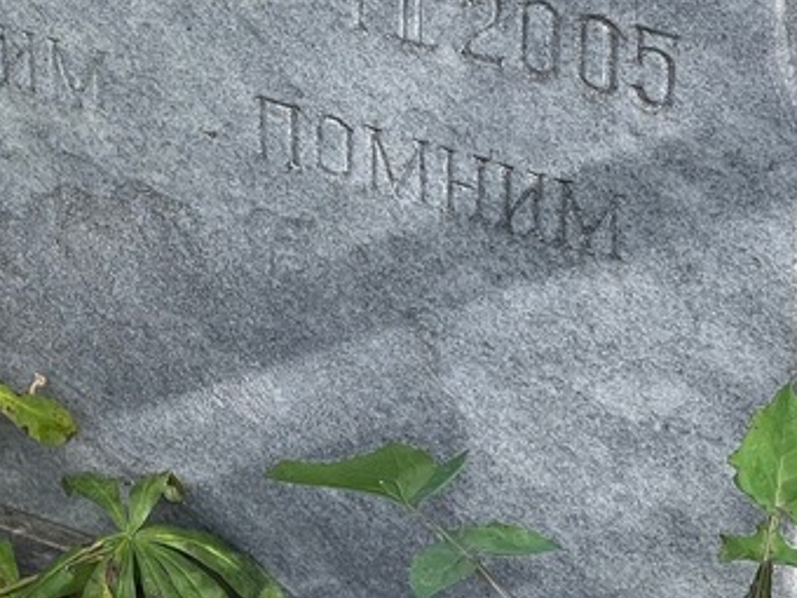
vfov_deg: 8.1
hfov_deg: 10.9
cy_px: -103
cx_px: 166
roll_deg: +1.2
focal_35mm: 181
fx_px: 4167
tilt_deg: -27.7
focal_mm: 9
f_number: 2.8
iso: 32
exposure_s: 1/285
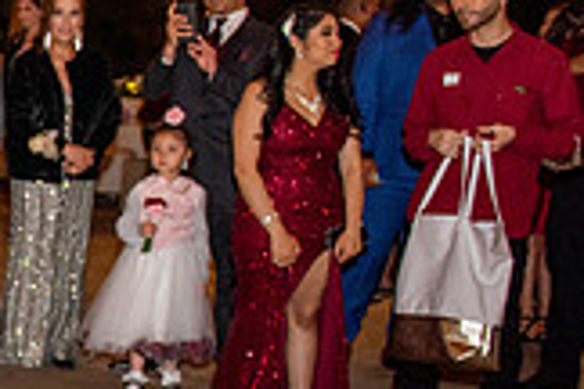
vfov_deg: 15.8
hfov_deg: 18.7
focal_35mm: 86
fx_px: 1395
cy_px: 294
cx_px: -451
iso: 1250
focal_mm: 24
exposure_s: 1/125
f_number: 2.8
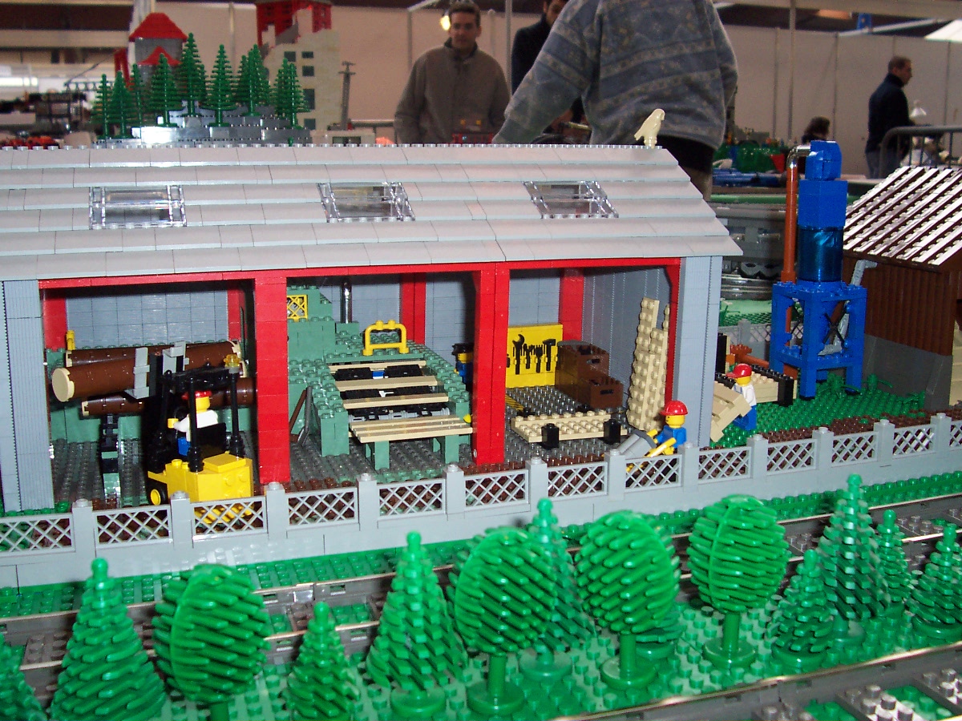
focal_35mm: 37
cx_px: 481
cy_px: 360
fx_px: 1028
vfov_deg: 38.7
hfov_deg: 50.1
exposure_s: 1/60
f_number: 2.8
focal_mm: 5.6
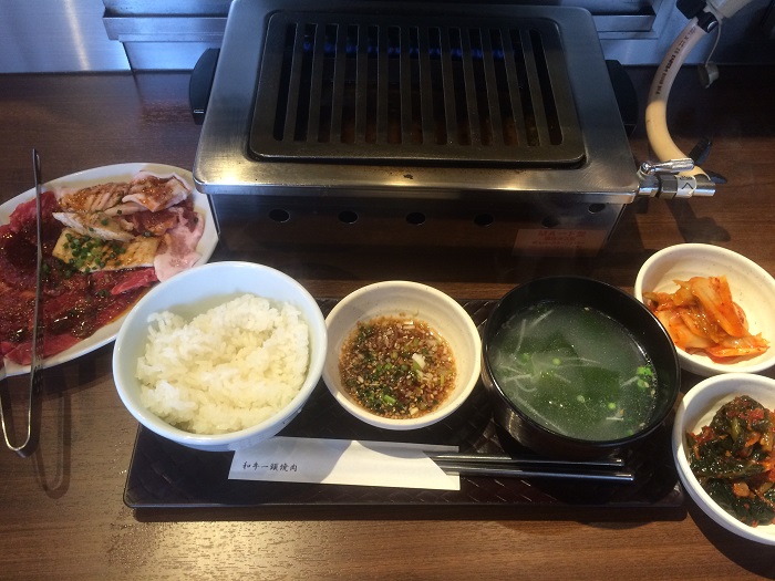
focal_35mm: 29
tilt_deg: -55.3
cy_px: 290
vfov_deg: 48.2
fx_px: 649
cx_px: 388
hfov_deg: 61.7
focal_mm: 4.15
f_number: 2.2
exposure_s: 1/33
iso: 80
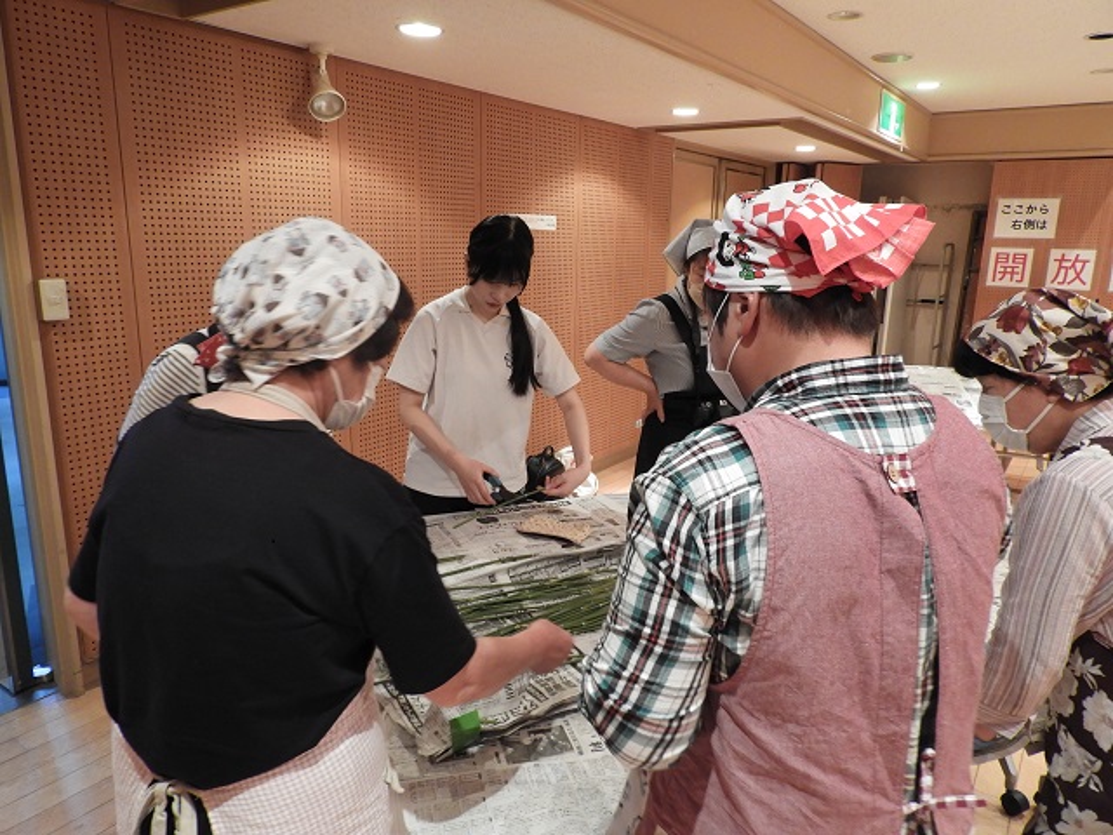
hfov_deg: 71.6
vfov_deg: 56.8
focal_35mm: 24
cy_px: 418
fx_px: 772
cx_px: 556
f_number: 3.3
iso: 400
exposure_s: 1/25
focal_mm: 4.3
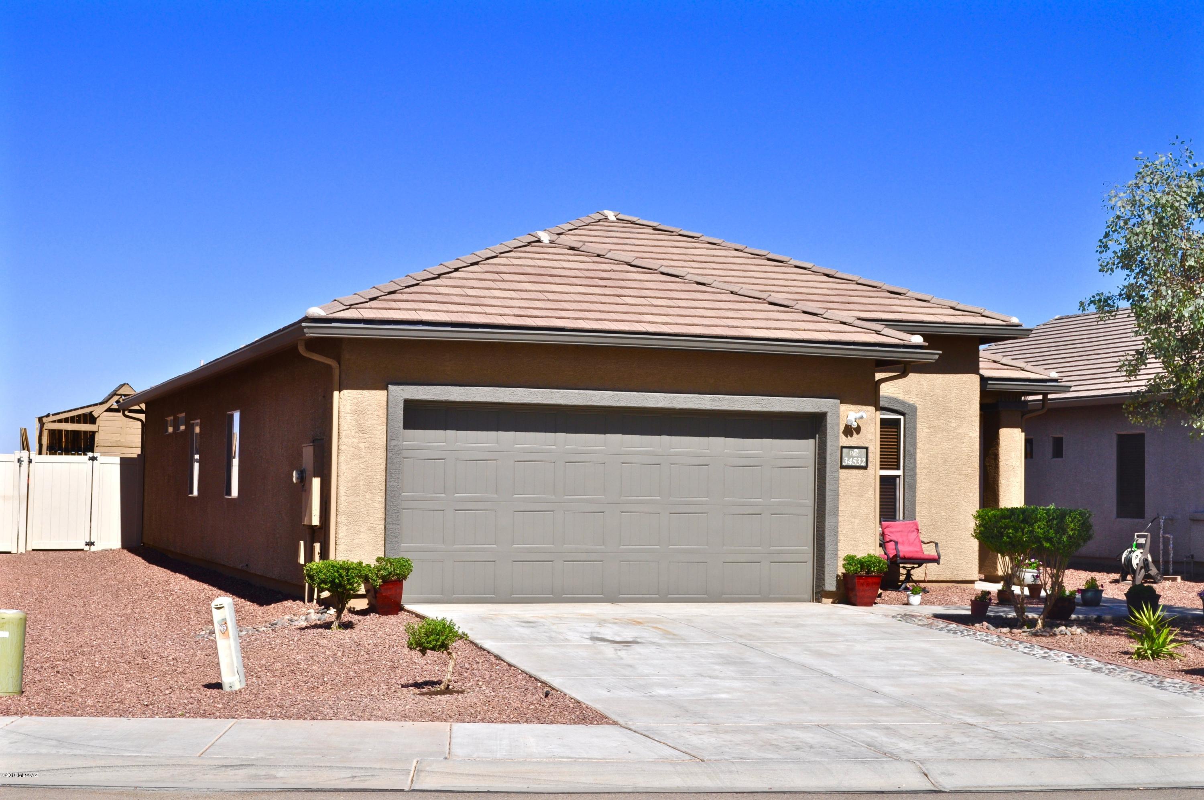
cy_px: 400
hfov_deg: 36.9
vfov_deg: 25.0
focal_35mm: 54
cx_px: 602
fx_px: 1804
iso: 200
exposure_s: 1/500
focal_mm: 36
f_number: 11
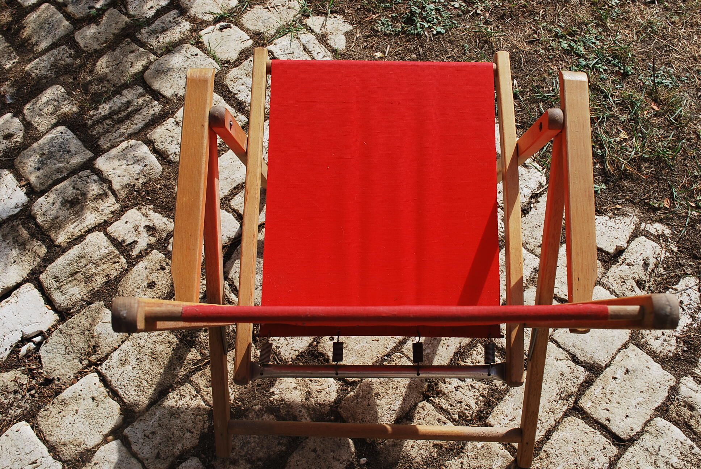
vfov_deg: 34.3
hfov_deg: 49.5
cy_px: 234
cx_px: 350
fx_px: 760
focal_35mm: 39
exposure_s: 1/250
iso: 100
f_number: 8
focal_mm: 26
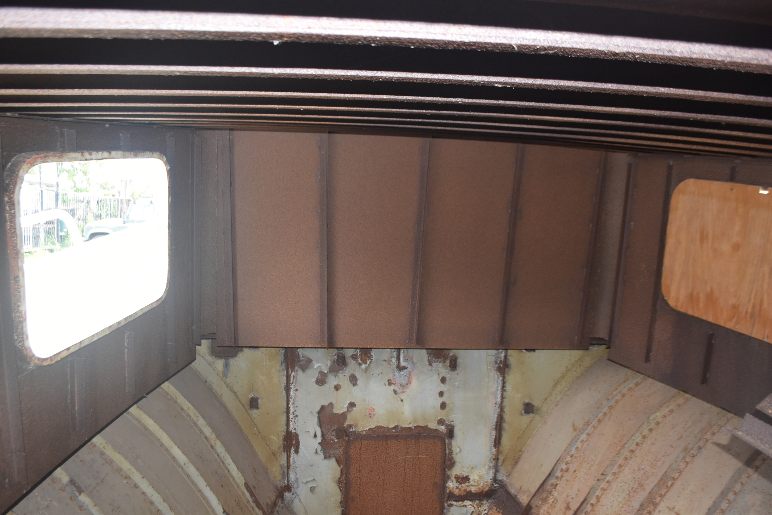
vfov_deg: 47.9
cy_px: 258
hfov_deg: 67.4
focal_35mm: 27
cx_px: 386
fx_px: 579
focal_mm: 18
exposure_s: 1/80
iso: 800
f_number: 4.5
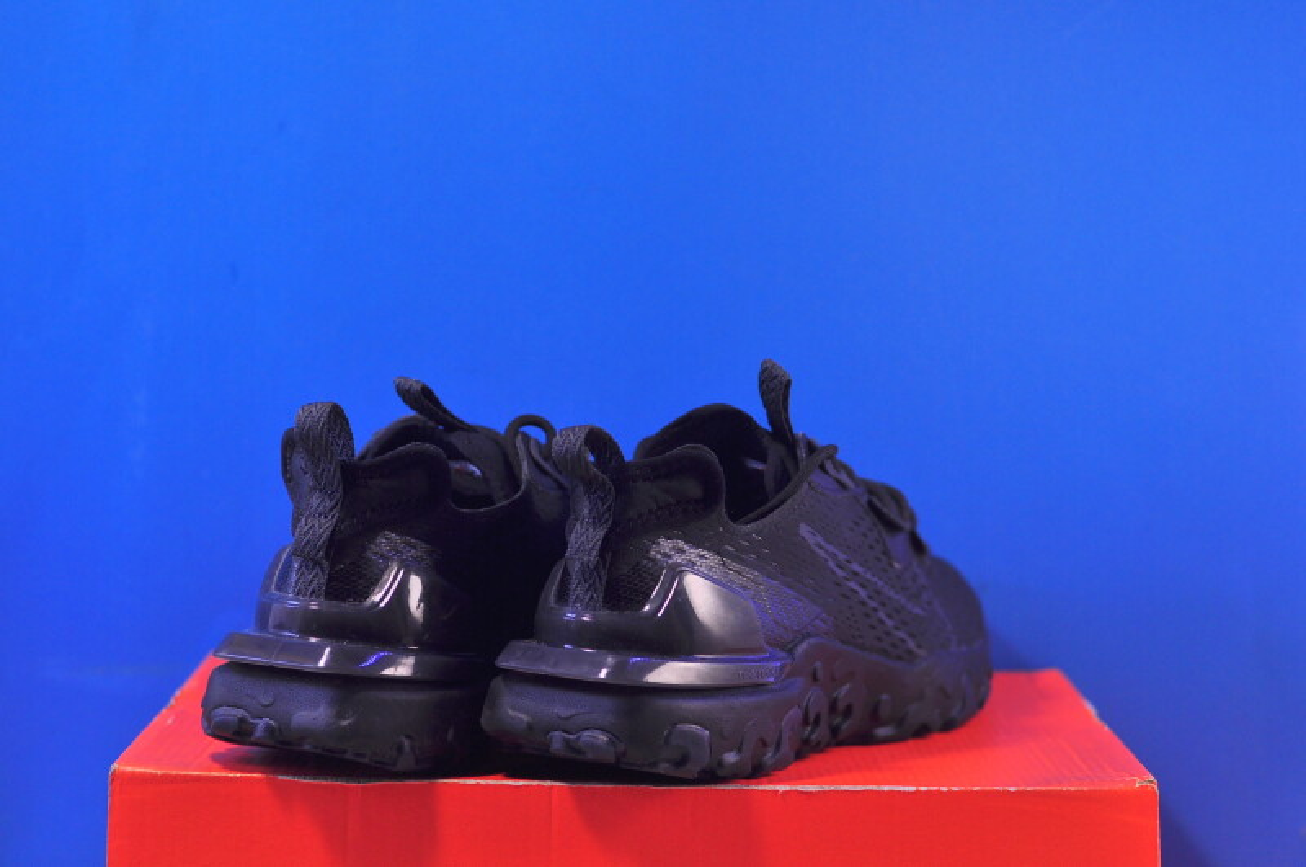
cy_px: 434
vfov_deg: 18.1
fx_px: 2717
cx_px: 653
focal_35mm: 75
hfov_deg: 27.0
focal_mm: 50
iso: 250
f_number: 3.2
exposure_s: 1/250
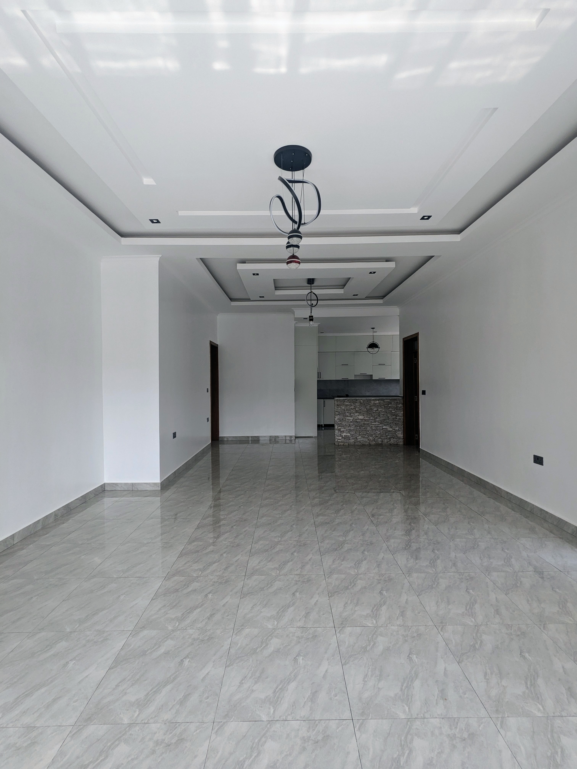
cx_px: 288
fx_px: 356
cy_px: 384
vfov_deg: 94.5
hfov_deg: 78.1
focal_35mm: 16
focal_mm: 2.22
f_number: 2.2
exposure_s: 1/170
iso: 39
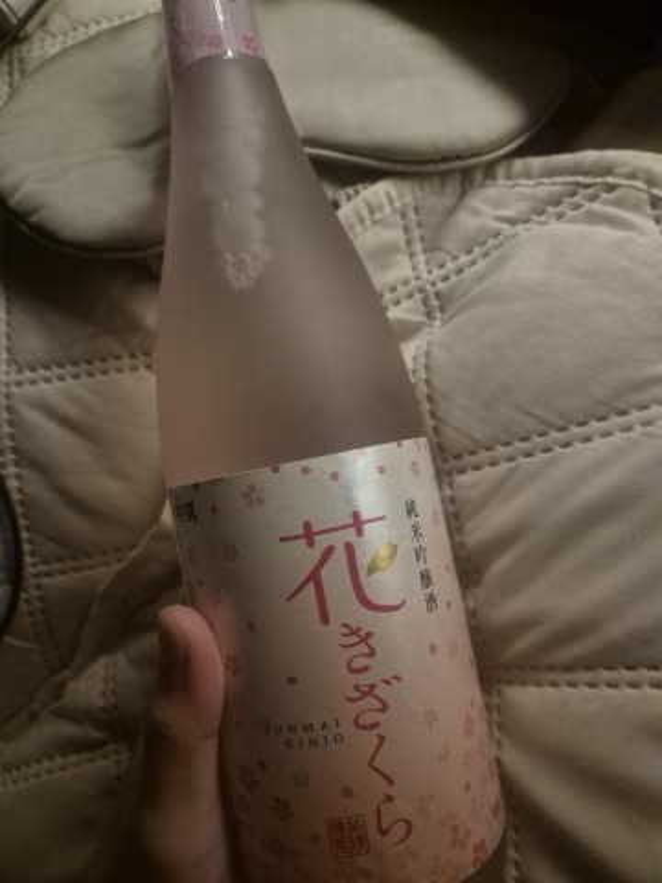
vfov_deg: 73.9
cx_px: 331
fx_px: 586
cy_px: 442
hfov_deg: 58.9
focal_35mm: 23
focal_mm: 5.4
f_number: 1.8
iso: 1600
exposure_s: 1/60
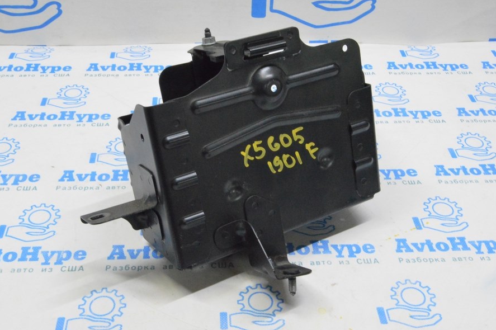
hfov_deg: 43.6
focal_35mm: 45
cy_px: 146
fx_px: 620
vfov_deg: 29.8
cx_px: 245
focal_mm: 26
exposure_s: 1/20
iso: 6400
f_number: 20
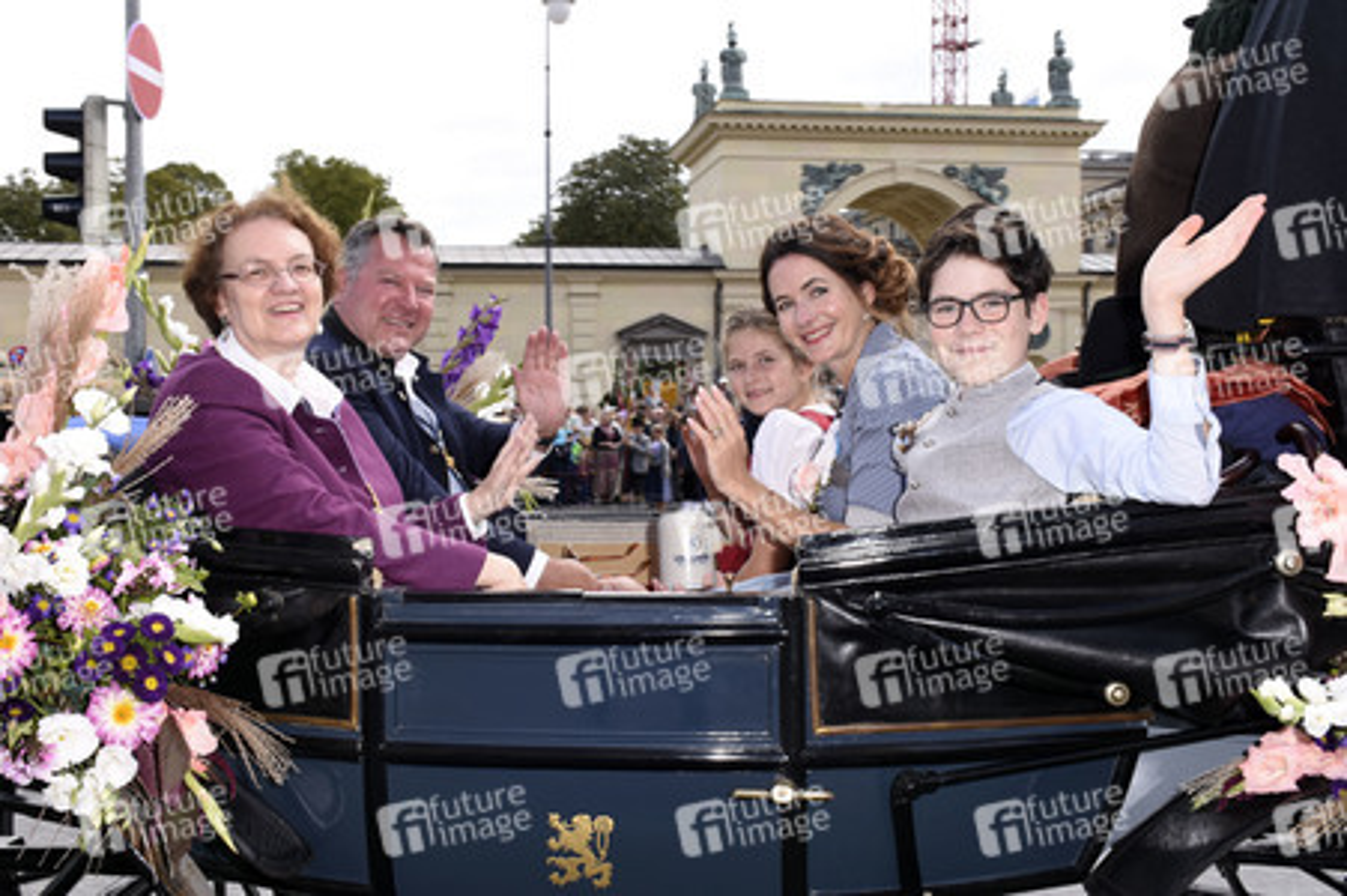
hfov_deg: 53.2
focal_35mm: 36
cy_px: 448
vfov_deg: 36.8
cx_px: 674
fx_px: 1346
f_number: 9
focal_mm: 24
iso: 250
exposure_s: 1/160
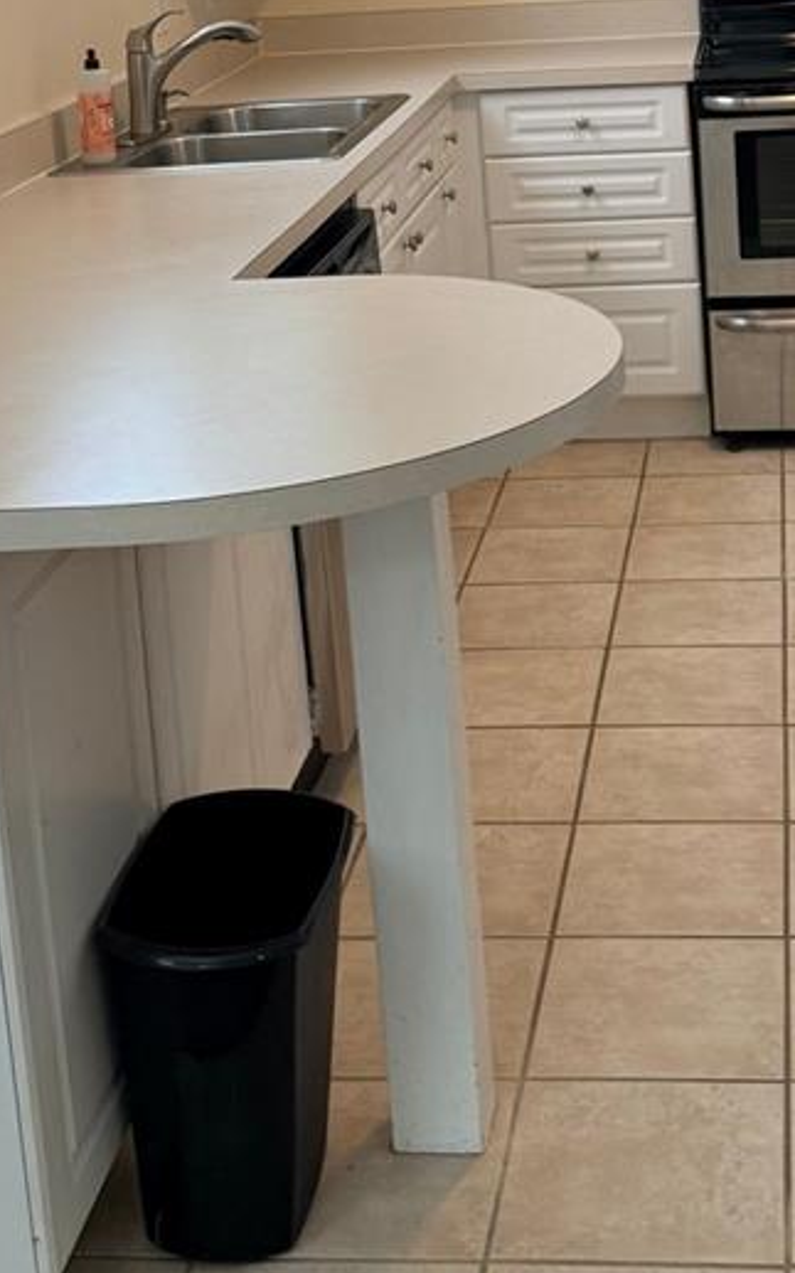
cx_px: 529
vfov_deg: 32.7
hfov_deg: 21.9
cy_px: 118
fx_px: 2046
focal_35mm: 59
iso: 160
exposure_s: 1/111
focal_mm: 6.76
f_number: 1.78
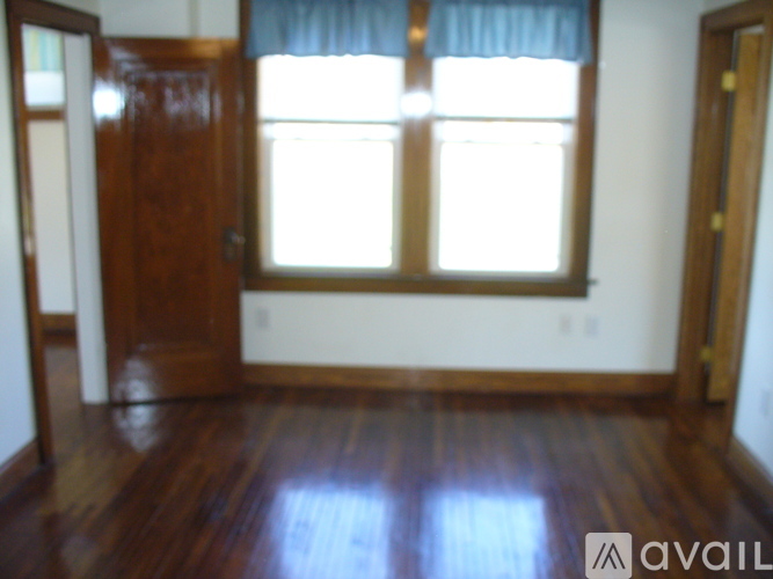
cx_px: 386
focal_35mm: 37
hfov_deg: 50.1
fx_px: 826
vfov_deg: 38.7
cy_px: 290
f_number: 2.8
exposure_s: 1/30
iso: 125
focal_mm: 6.1
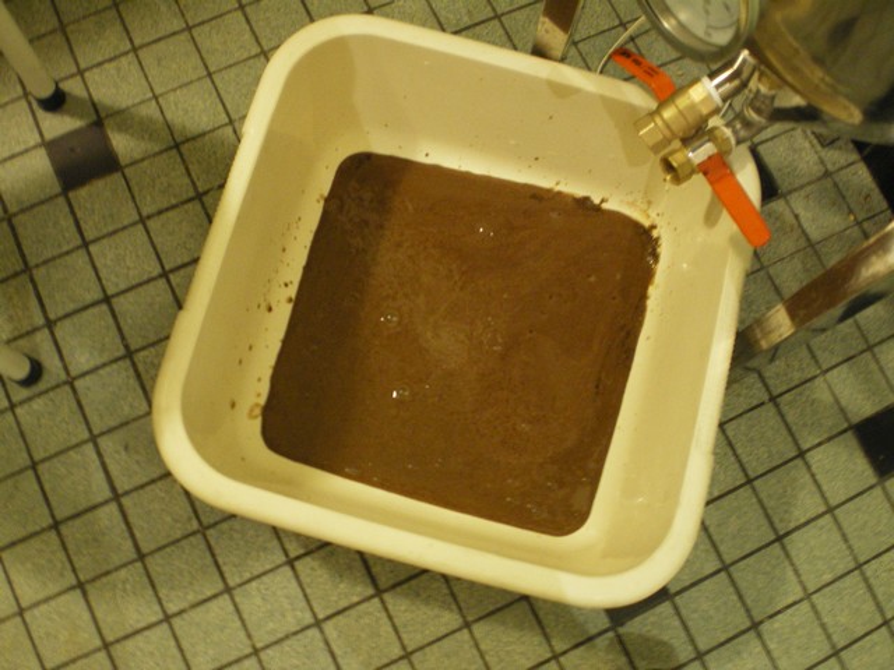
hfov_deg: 49.0
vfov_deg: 37.7
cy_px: 335
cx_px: 447
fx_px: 981
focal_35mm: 38
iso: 400
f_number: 3.1
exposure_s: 1/4
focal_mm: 6.3
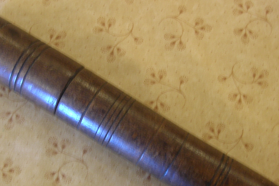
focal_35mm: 54
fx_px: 419
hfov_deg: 36.9
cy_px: 114
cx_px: 136
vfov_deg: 25.0
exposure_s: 1/3.8
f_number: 2.7
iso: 56
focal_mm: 6
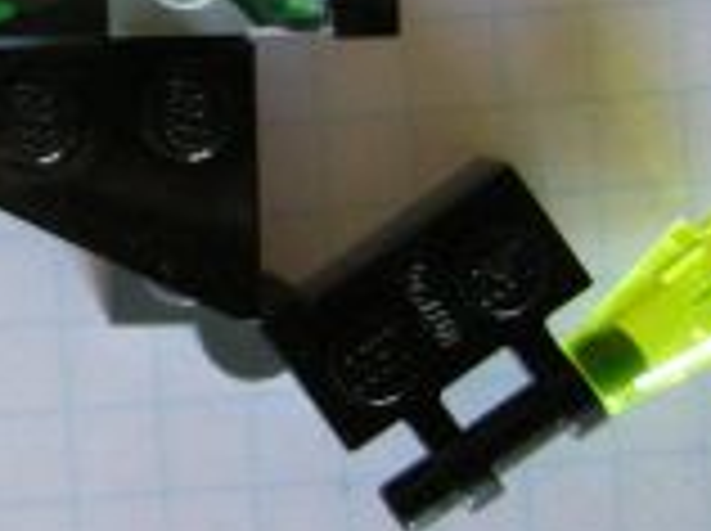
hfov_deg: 13.3
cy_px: -86
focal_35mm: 137
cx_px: -464
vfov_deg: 10.6
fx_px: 2810
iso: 311
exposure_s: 1/61.3
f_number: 2.7
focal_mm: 7.5
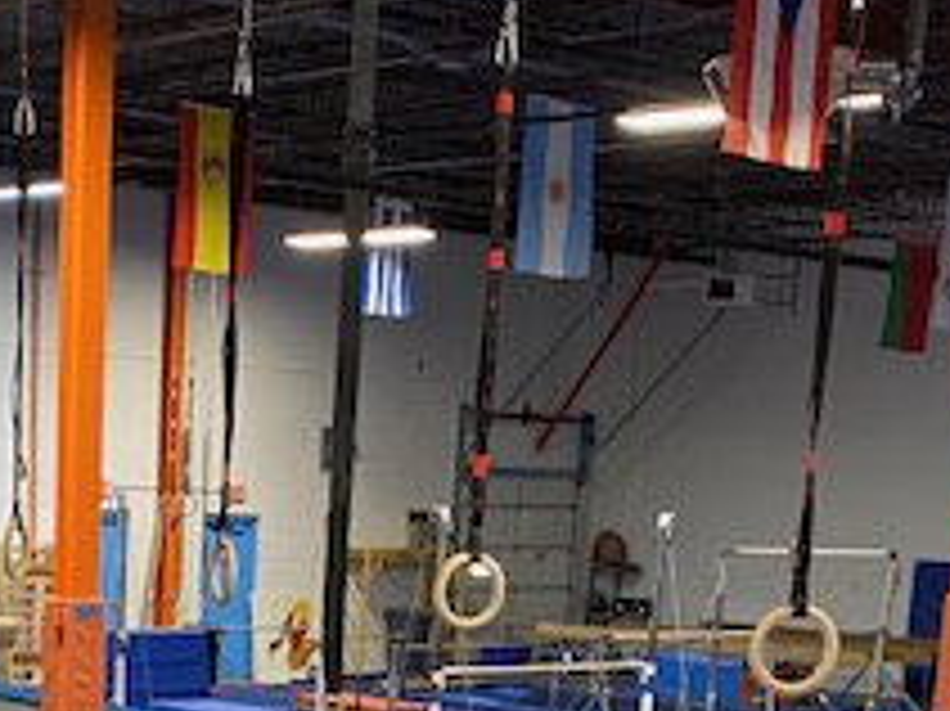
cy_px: 1022
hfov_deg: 24.4
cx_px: 225
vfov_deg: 17.1
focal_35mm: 79
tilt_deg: -12.6
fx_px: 2167
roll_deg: -2.7
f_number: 1.8
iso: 125
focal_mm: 4.25
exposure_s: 1/60
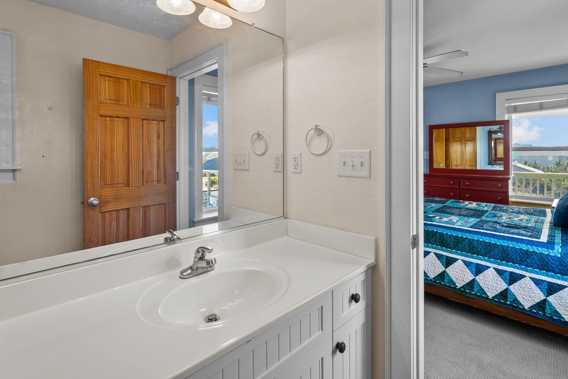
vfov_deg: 69.7
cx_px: 270
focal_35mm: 17
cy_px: 151
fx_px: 268
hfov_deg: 93.2
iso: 100
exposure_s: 1/15
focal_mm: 14
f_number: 8
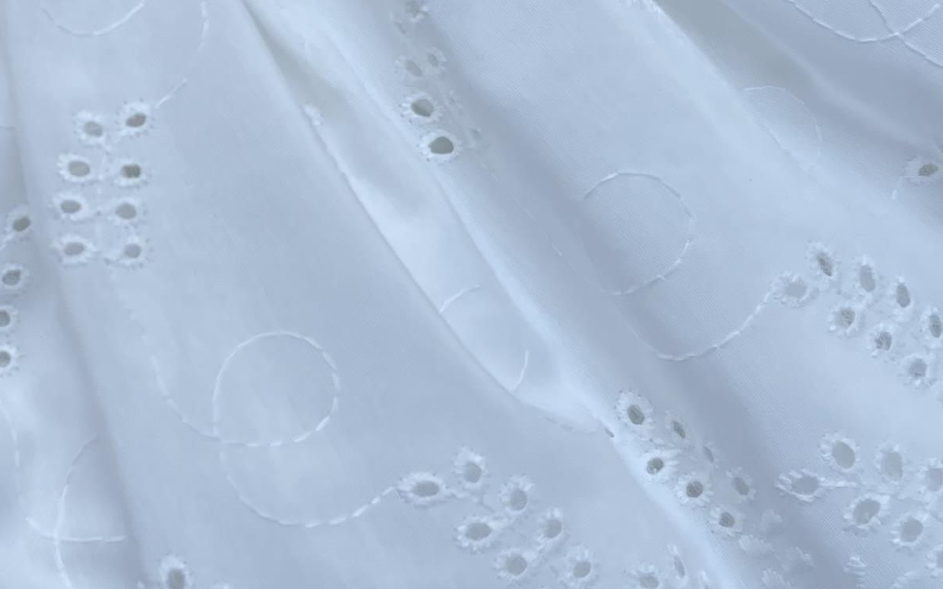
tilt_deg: -68.2
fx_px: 2390
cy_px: 74
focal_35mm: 93
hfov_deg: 21.6
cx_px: 15
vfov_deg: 13.9
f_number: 1.6
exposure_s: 1/1003
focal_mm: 5.1
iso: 50
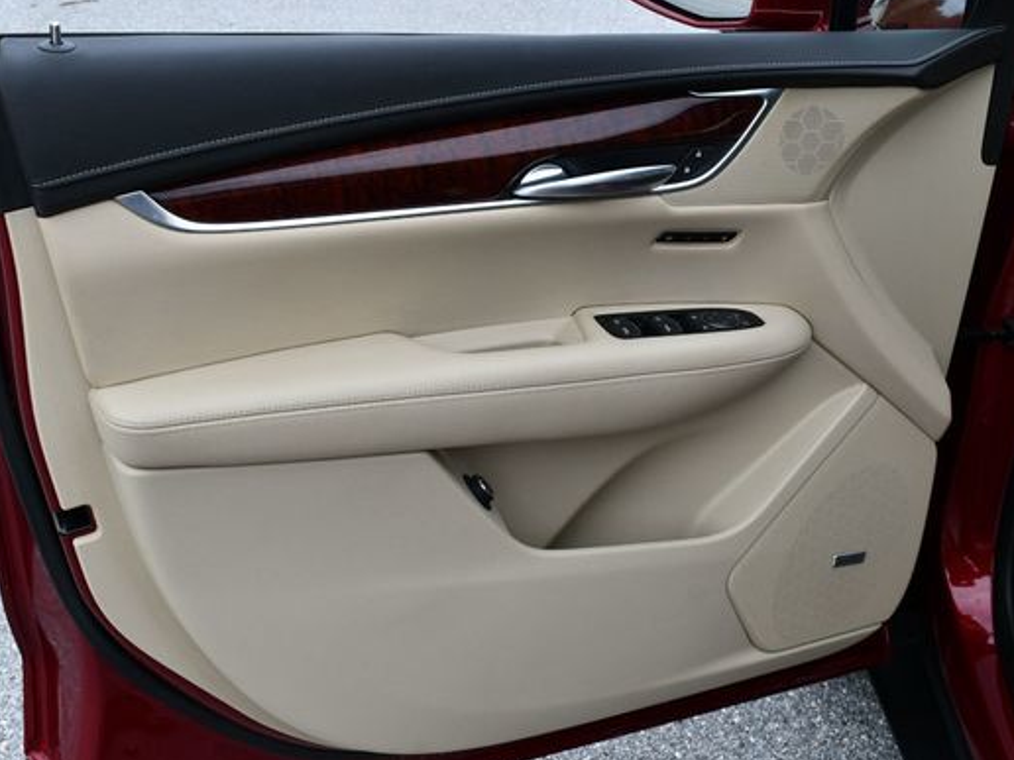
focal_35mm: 43
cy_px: 375
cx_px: 499
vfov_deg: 33.6
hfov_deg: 43.8
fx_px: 1260
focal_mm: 18
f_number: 8
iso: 140
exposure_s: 1/250
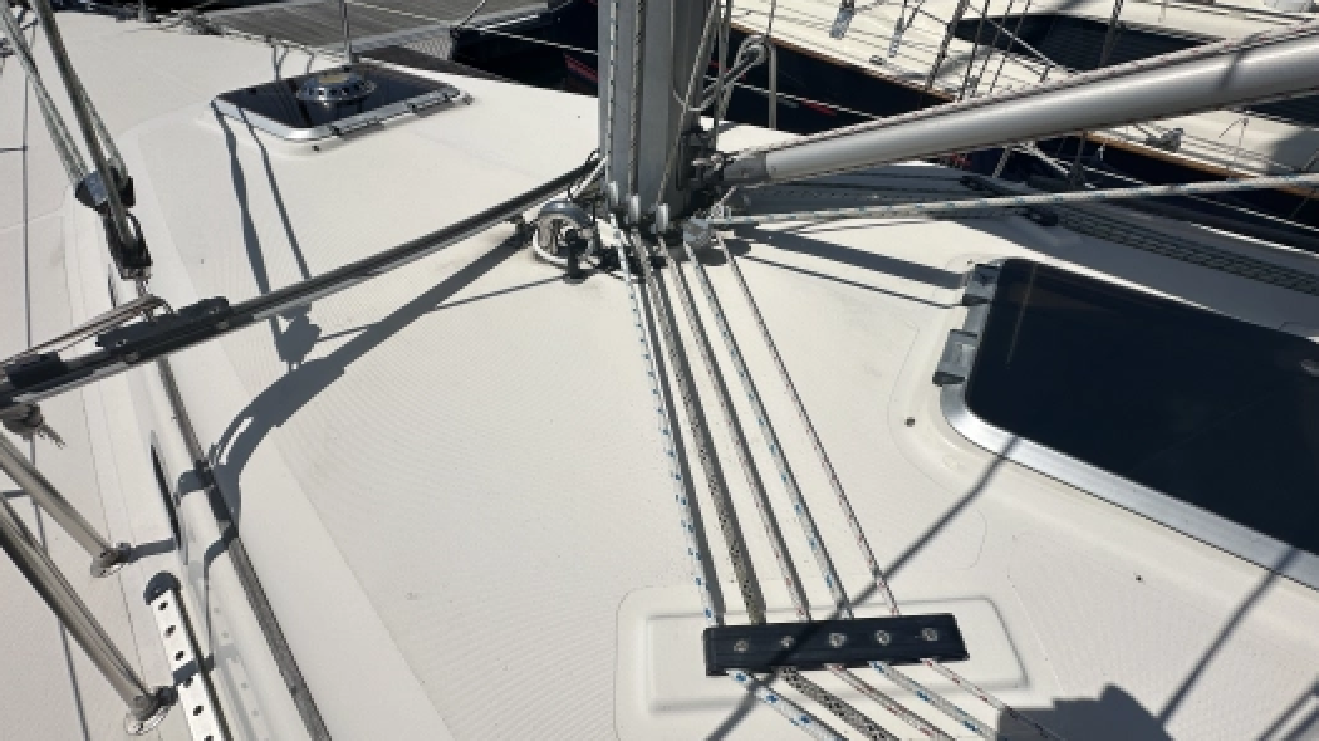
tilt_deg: -39.5
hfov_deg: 99.4
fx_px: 559
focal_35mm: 16
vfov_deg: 66.5
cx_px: 678
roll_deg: -7.0
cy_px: 305
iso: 40
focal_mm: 2.22
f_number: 2.2
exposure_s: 1/7813
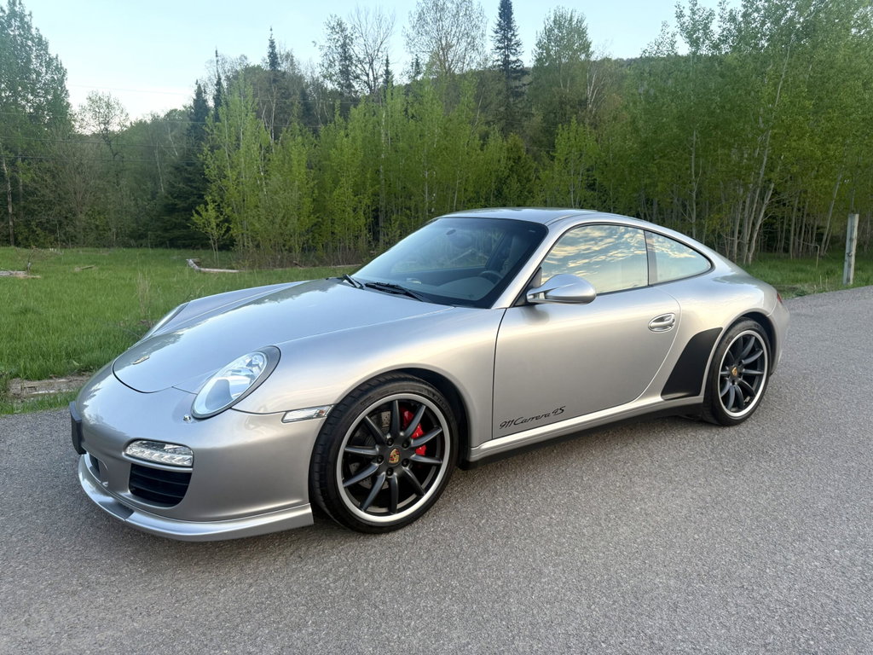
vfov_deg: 56.8
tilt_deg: -8.4
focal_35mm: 24
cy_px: 328
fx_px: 605
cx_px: 436
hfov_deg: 71.6
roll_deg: +0.2
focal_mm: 6.76
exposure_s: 1/277
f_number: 1.78
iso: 100
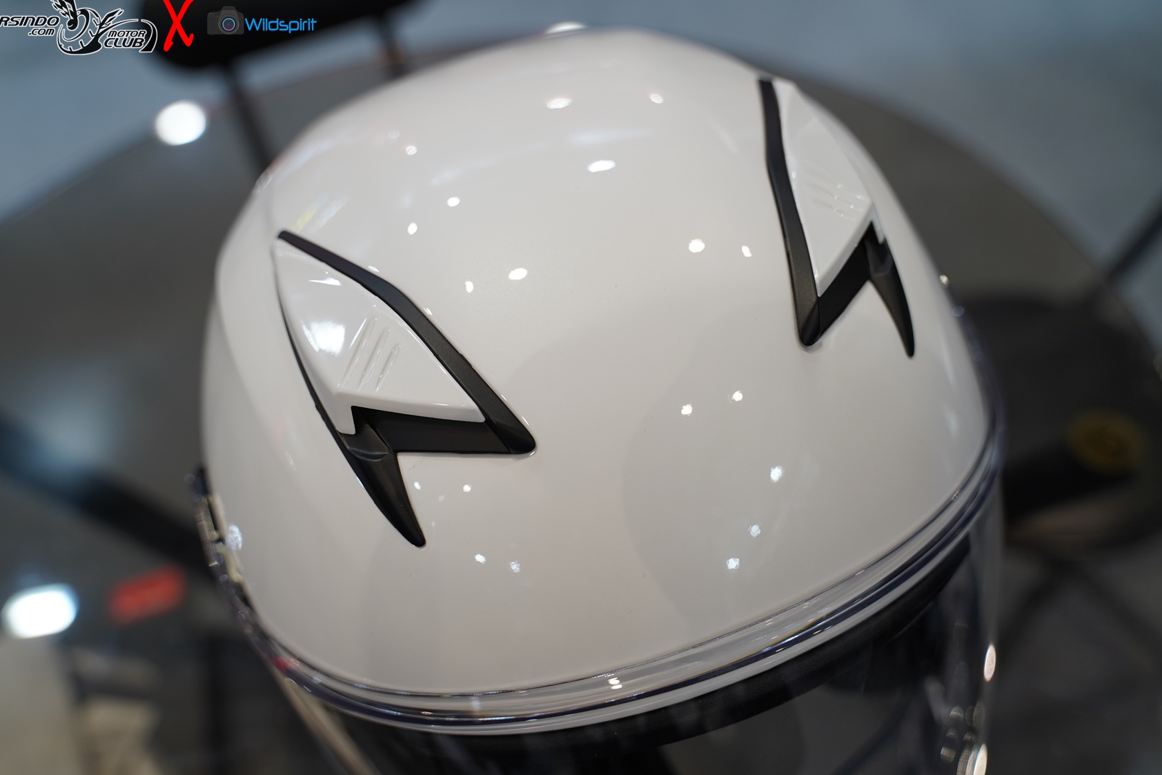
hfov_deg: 60.3
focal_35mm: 31
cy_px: 391
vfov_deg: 42.3
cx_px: 592
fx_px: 1001
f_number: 3.5
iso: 250
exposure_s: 1/60
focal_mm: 29
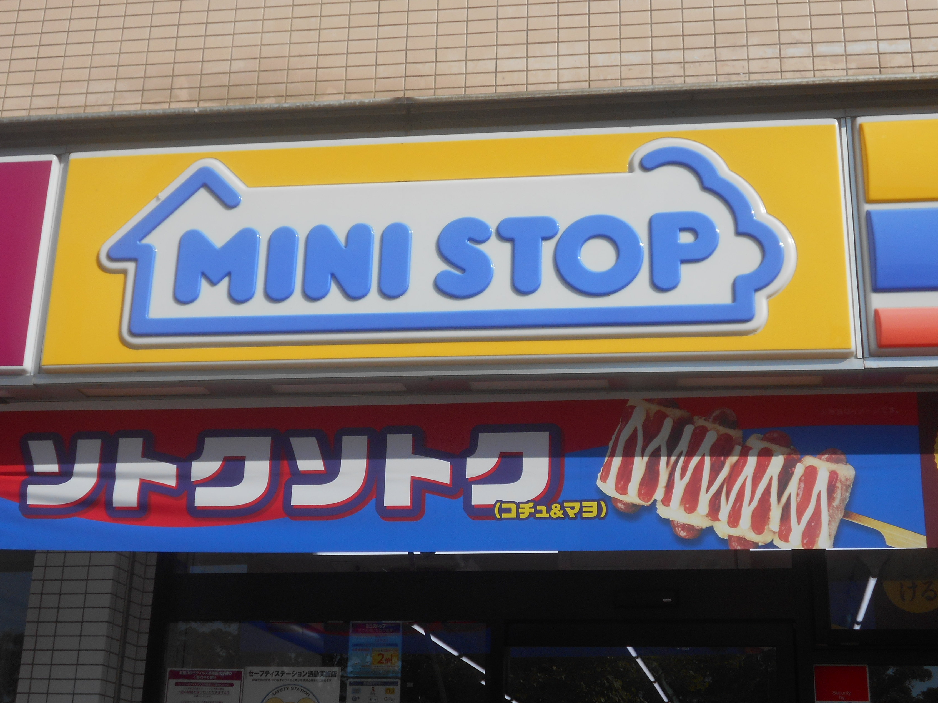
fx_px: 1463
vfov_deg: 27.0
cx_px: 451
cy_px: 333
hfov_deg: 35.5
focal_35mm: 54
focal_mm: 8.8
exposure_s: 1/800
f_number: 4.5
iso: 80
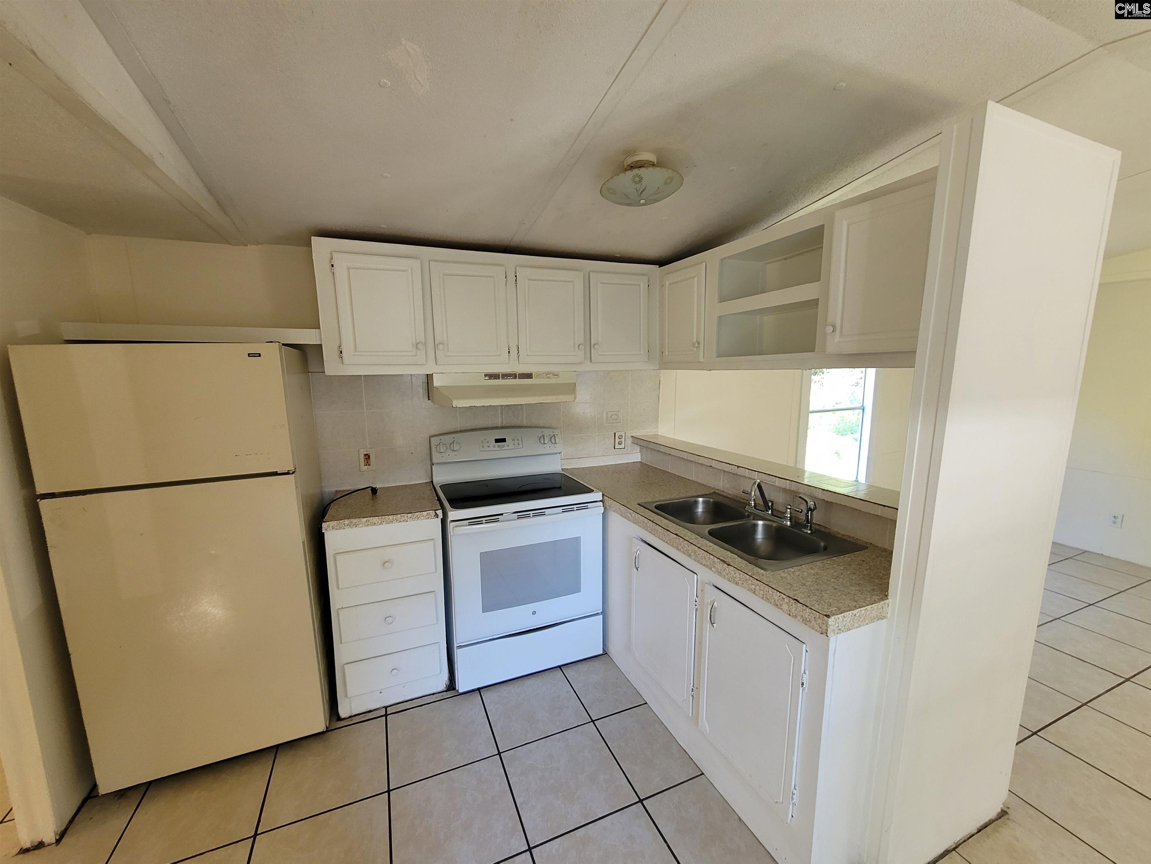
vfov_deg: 89.9
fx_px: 432
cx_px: 576
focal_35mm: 13
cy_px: 432
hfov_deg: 106.2
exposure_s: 1/59
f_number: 2.2
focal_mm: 2.2
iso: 160
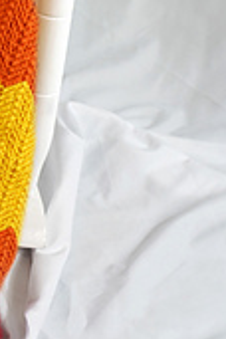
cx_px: -171
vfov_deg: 20.2
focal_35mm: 90
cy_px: -133
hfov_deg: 13.7
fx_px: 847
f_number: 5
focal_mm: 24
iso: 100
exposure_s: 1/30
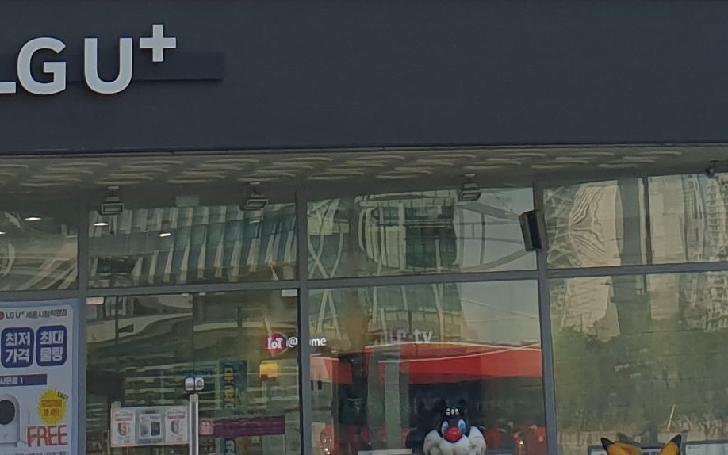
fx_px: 2401
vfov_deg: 10.2
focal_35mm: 121
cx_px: 429
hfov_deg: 17.2
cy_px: -359
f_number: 2.4
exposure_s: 1/1374
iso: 50
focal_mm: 4.3
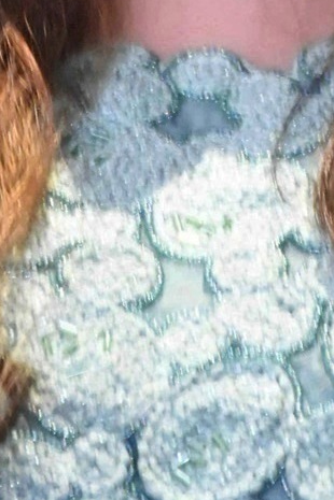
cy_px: -200
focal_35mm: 661
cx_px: 235
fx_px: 9200
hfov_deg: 2.1
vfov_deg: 3.1
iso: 10000
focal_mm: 105
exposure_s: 1/80
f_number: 5.6
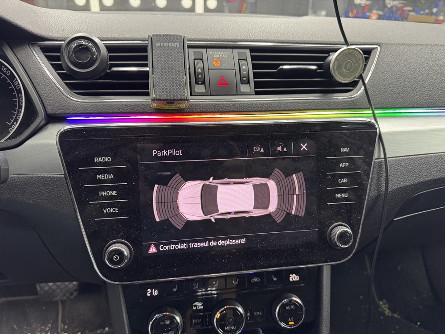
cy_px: 167
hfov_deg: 71.6
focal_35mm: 24
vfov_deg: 56.8
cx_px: 222
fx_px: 308
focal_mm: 6.76
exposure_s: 1/60
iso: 400
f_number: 1.78
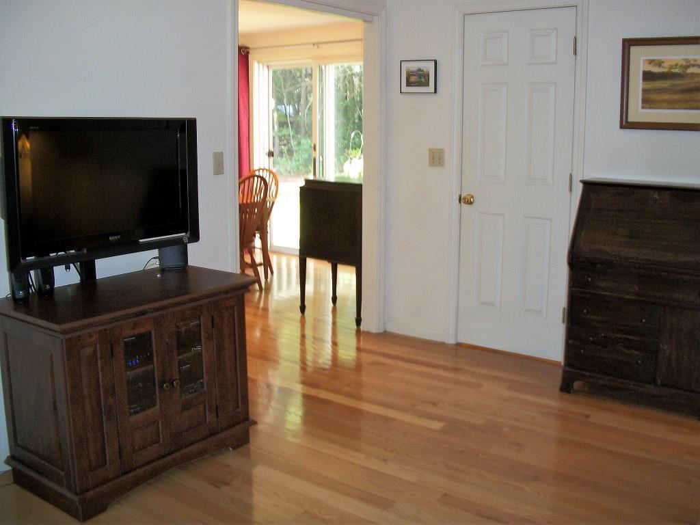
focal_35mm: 35
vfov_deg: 40.7
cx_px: 350
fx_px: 708
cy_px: 262
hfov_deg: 52.6
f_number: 3.1
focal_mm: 6.3
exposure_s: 1/30
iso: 160
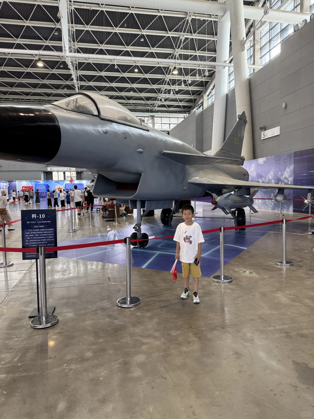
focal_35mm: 24
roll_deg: +0.7
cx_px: 157
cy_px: 210
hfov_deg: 56.8
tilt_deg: -4.0
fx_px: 290
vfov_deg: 71.6
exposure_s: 1/50
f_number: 1.78
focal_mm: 6.76
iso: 125
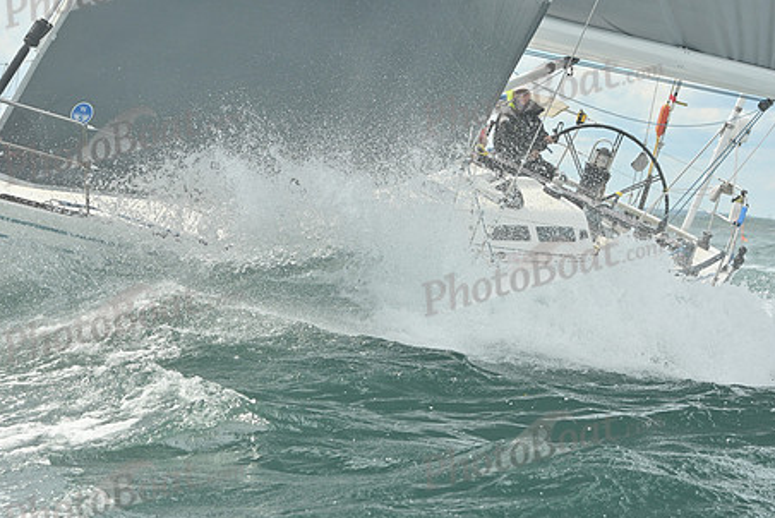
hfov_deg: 17.3
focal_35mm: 118
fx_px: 2542
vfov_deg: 11.6
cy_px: 207
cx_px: 334
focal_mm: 92
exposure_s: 1/1250
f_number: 8
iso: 320
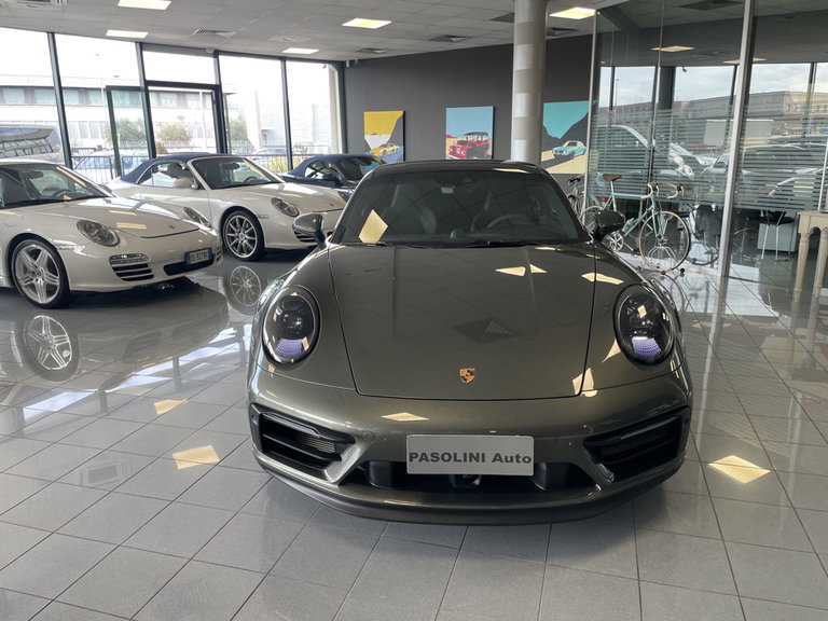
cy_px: 310
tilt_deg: -14.4
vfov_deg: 53.1
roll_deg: +0.8
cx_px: 414
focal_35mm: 26
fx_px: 622
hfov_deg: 67.3
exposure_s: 1/100
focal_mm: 4.2
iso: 50
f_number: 1.6
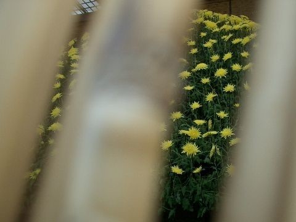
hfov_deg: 52.6
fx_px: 299
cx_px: 148
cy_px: 111
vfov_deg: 40.7
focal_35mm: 35
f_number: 2.6
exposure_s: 1/100
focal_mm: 5.8
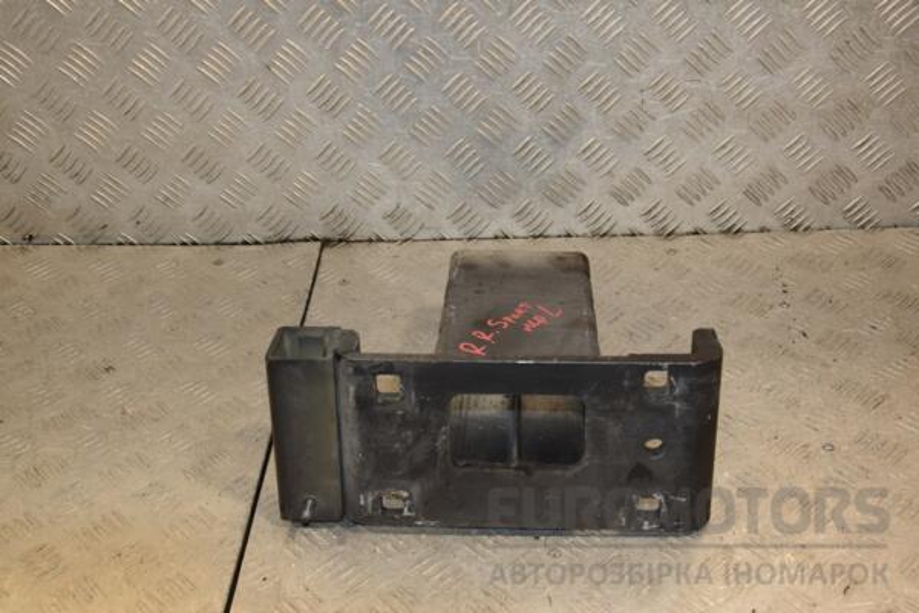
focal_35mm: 48
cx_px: 460
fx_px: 1225
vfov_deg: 28.1
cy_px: 306
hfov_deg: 41.1
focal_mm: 32
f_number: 5.6
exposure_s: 1/200
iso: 800
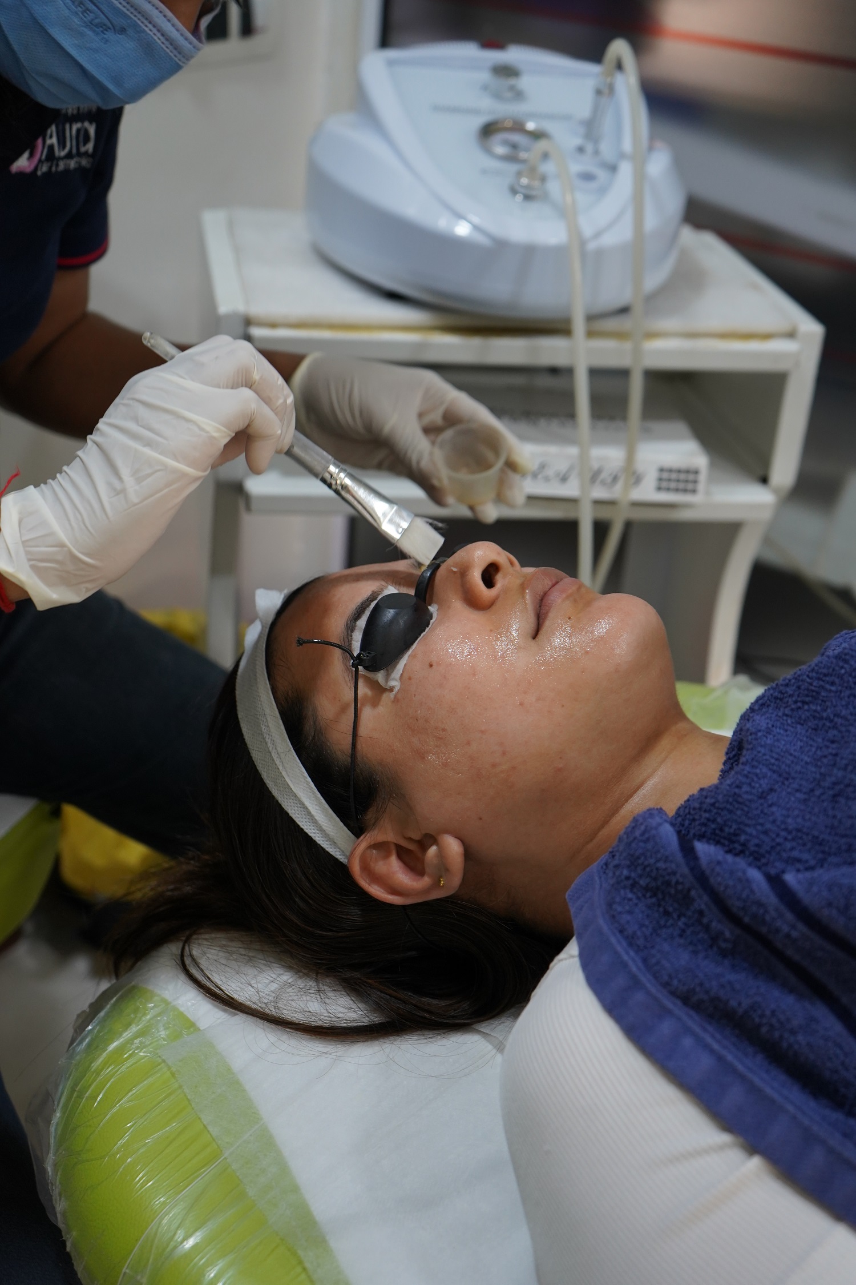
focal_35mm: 42
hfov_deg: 31.9
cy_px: 642
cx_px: 428
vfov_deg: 46.4
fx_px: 1498
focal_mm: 42
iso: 1250
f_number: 4.5
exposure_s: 1/100
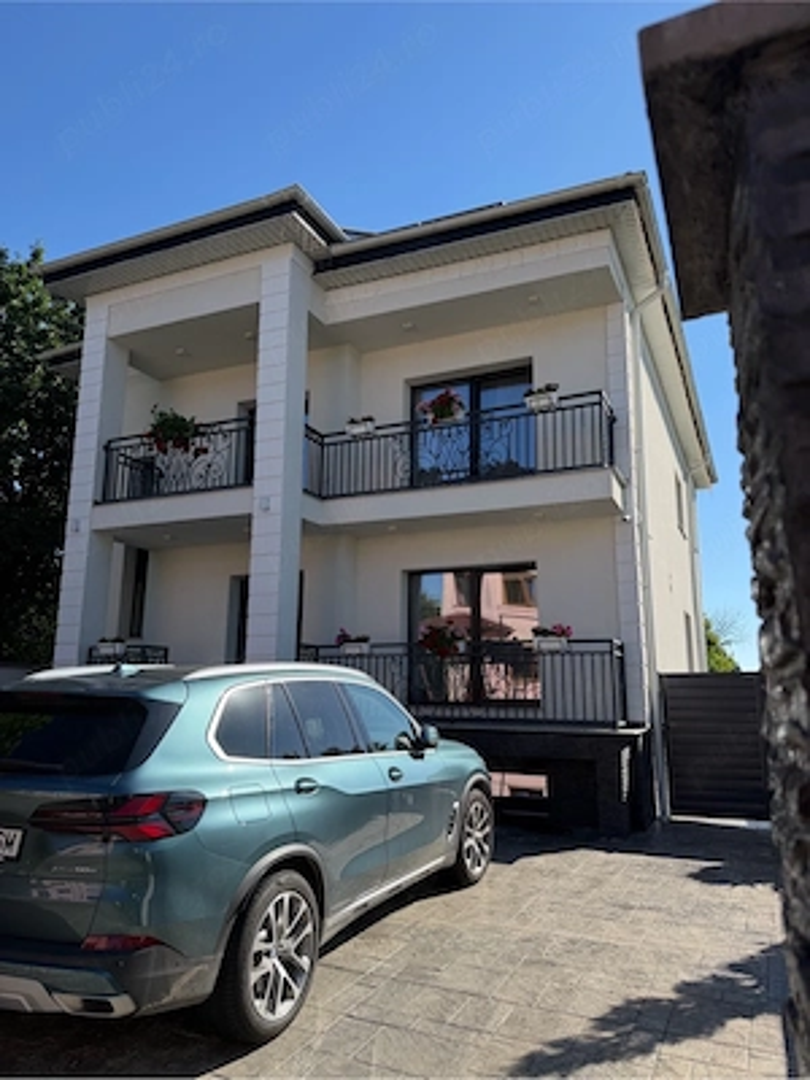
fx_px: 749
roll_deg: -1.0
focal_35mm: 24
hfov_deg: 56.8
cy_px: 540
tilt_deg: +12.2
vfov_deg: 71.6
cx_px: 405
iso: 100
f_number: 1.78
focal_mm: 6.76
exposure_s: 1/4405
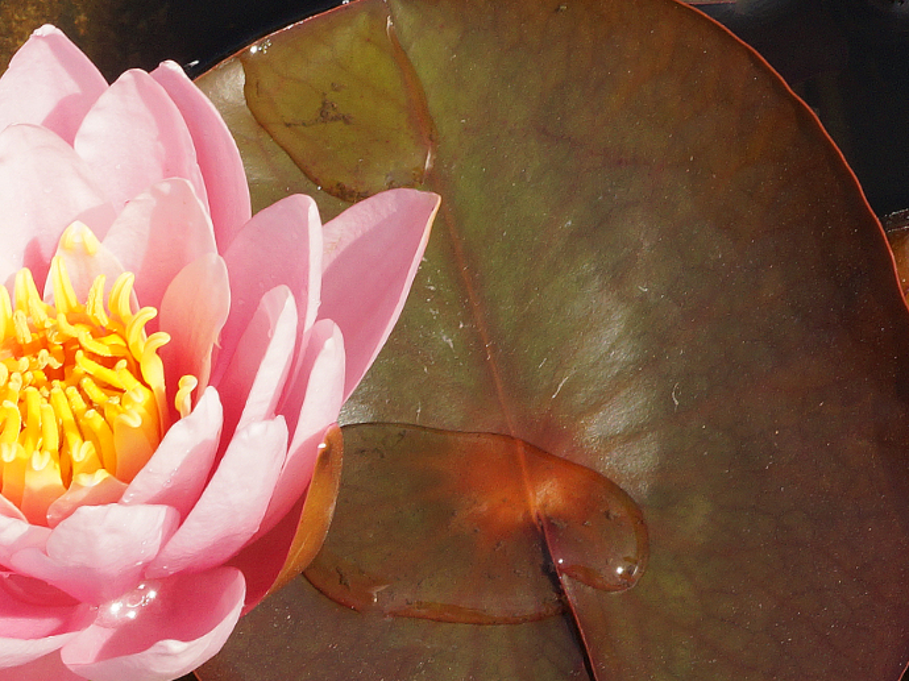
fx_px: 6589
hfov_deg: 7.9
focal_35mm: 251
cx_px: 195
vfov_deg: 5.9
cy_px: 396
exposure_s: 1/160
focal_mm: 100
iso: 250
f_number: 13
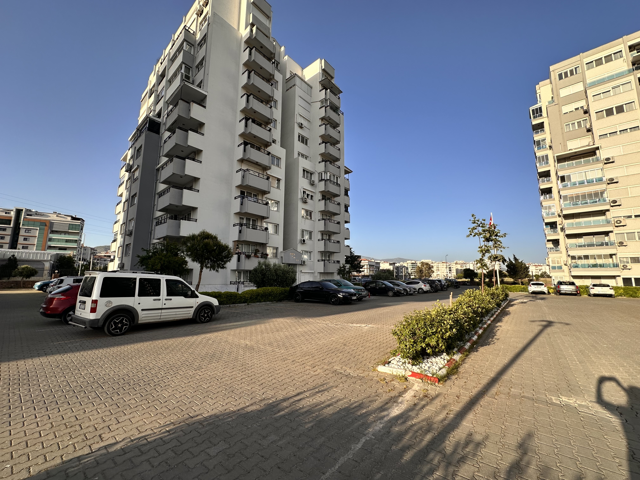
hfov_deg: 102.1
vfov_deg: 85.7
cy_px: 240
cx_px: 320
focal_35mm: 14
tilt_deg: +8.3
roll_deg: -0.4
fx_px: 259
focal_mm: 2.22
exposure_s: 1/979
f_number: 2.2
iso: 40
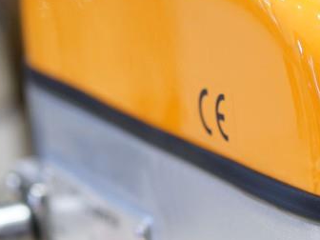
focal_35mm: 160
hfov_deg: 11.9
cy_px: 357
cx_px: 458
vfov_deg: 9.0
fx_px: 1479
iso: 200
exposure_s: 1/60
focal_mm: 35
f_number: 2.2
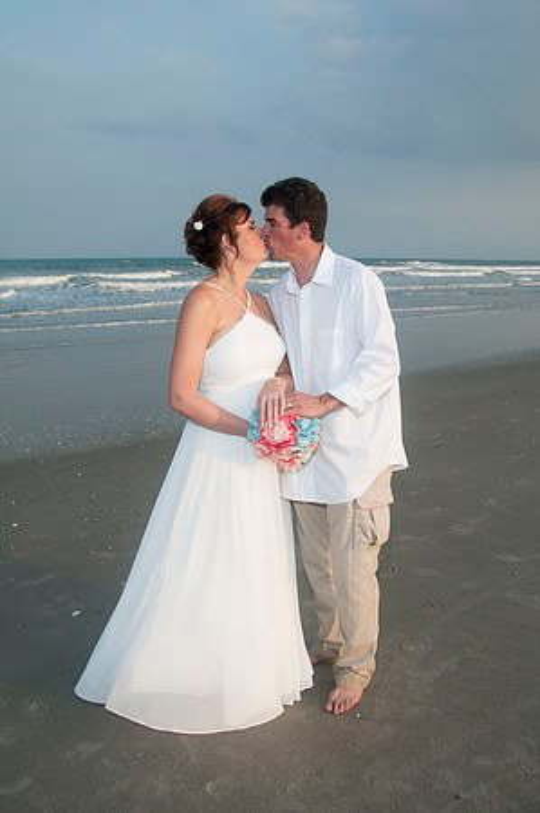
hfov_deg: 43.5
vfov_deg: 62.0
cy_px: 406
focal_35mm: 30
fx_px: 677
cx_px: 270
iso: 100
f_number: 6.3
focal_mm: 20
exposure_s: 1/250
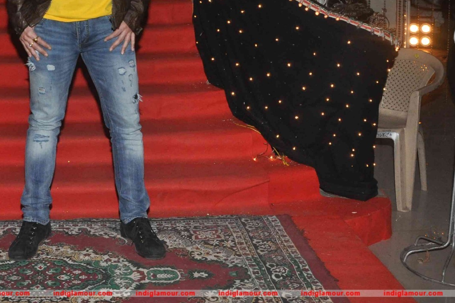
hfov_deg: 35.6
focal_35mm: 54
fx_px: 682
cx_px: 86
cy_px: 18
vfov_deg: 24.1
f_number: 10
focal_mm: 18
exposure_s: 1/250
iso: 1000
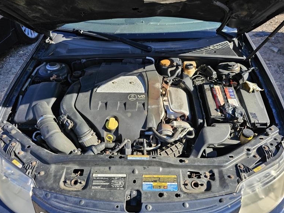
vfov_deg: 56.8
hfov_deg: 71.6
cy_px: 107
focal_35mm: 24
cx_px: 146
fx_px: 197
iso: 20
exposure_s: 1/385
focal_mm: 6.3
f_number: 1.7
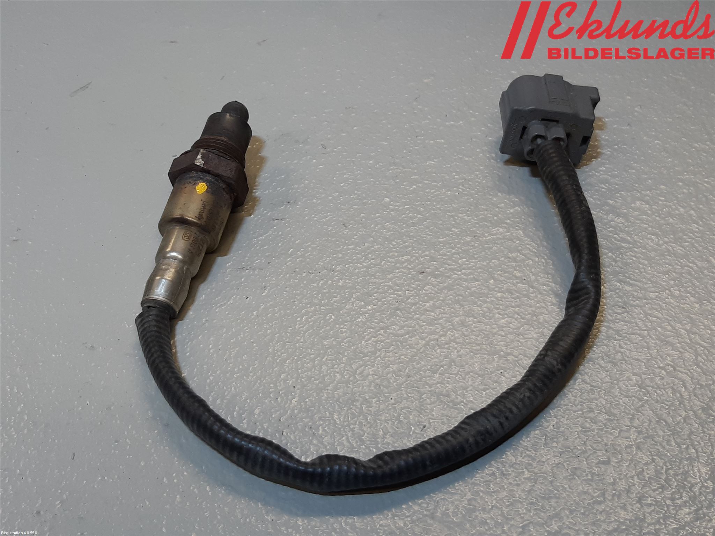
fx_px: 537
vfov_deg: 53.1
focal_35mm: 26
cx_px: 358
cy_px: 268
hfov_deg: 67.3
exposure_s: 1/100
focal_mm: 3.93
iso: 64
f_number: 1.7
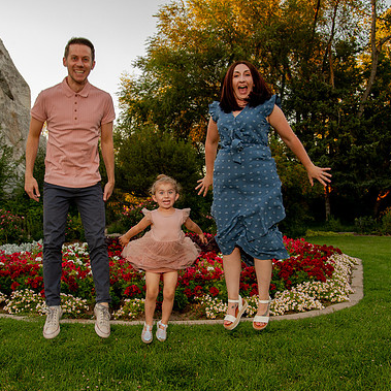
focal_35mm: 35
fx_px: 447
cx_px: 163
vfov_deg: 47.1
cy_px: 216
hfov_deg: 47.0
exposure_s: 1/200
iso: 640
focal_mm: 24
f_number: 4.5
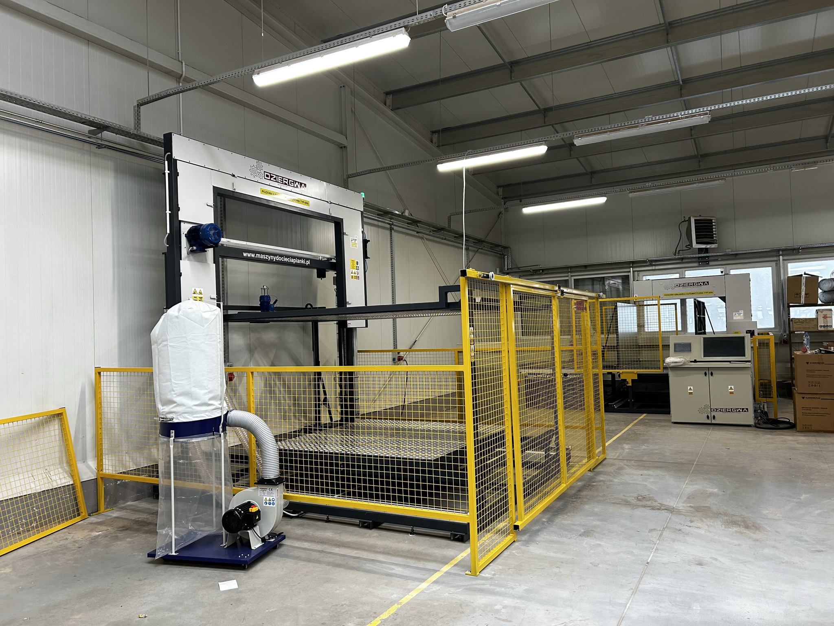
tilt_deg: +2.0
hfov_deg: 67.3
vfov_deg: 53.1
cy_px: 313
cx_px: 417
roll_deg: +2.2
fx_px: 626
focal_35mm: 26
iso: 125
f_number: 1.5
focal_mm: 5.7
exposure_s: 1/121
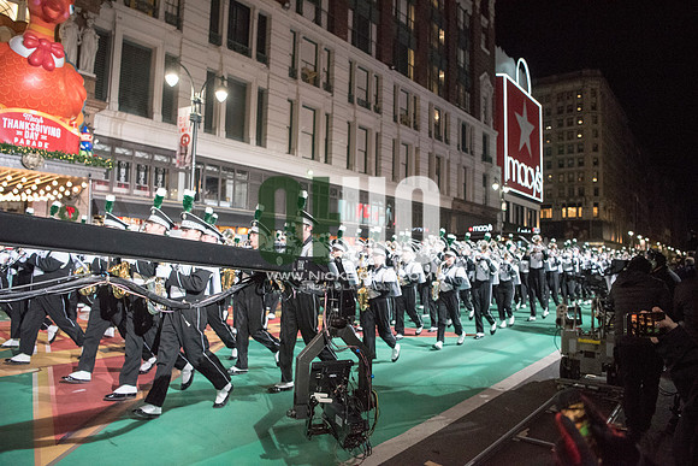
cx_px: 349
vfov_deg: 53.2
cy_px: 233
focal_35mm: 24
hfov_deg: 73.7
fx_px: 465
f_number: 2.8
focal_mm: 24
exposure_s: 1/1250
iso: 8000
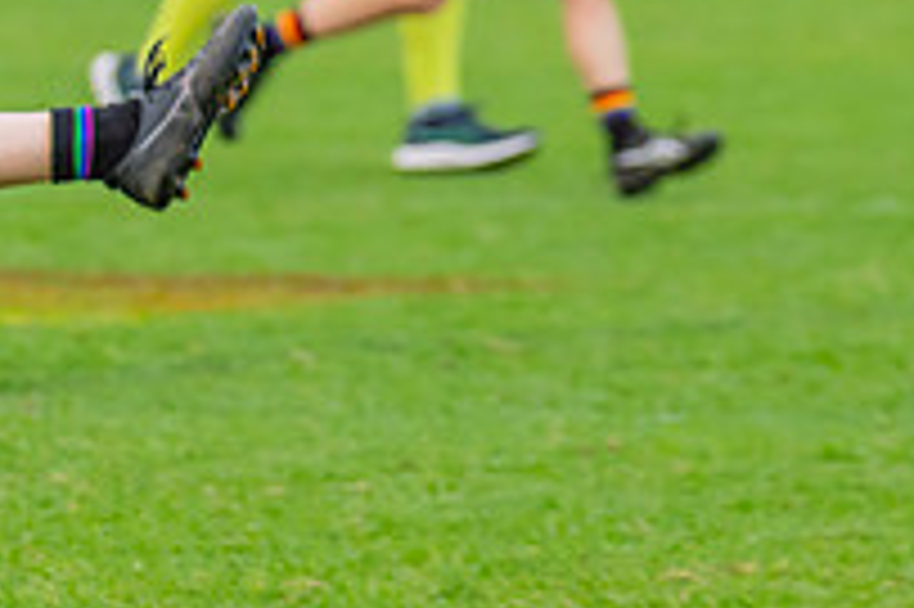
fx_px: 21588
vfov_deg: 1.6
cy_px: -60
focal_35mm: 851
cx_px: -355
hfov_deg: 2.4
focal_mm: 240
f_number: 5
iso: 800
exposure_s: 1/1000
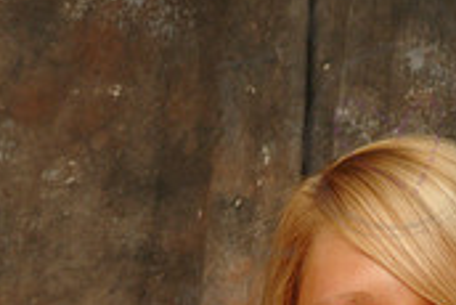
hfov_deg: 3.4
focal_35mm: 597
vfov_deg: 2.3
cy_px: 472
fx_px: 7568
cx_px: 403
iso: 400
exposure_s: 1/125
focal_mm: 118
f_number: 11
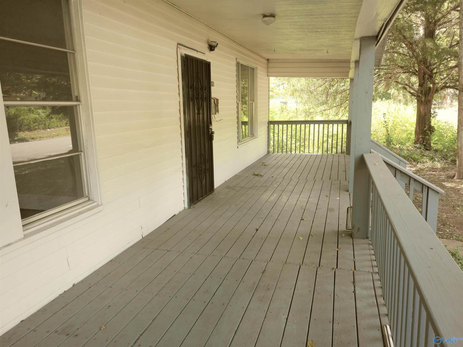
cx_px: 232
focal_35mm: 26
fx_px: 348
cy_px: 174
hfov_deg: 67.3
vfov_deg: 53.1
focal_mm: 6.8
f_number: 2
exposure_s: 1/166
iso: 100
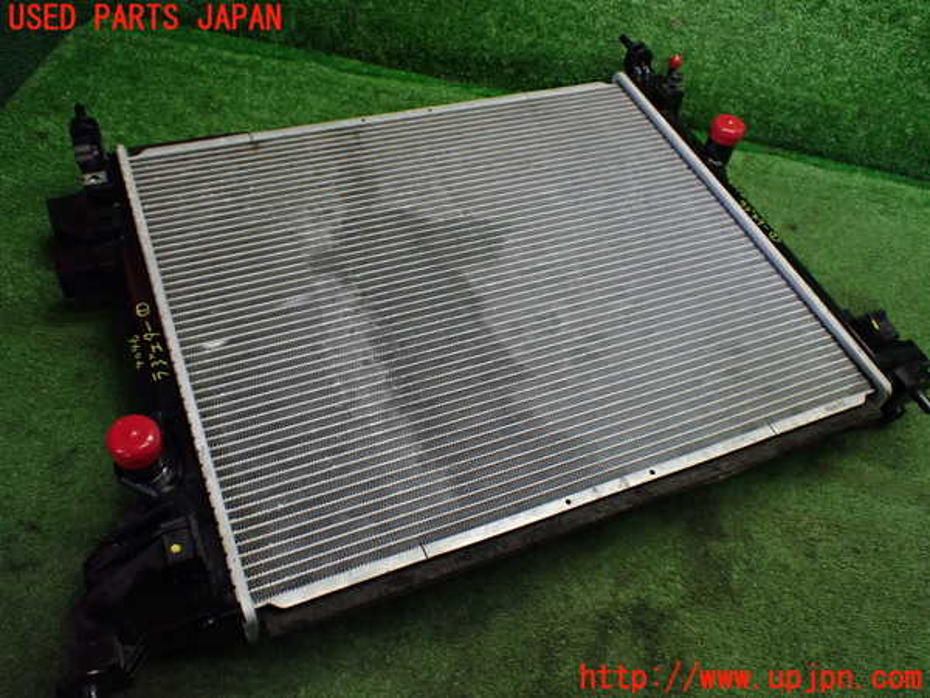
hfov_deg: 60.0
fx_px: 806
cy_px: 349
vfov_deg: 46.8
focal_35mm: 30
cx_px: 465
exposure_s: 1/125
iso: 400
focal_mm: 5.4
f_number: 2.3
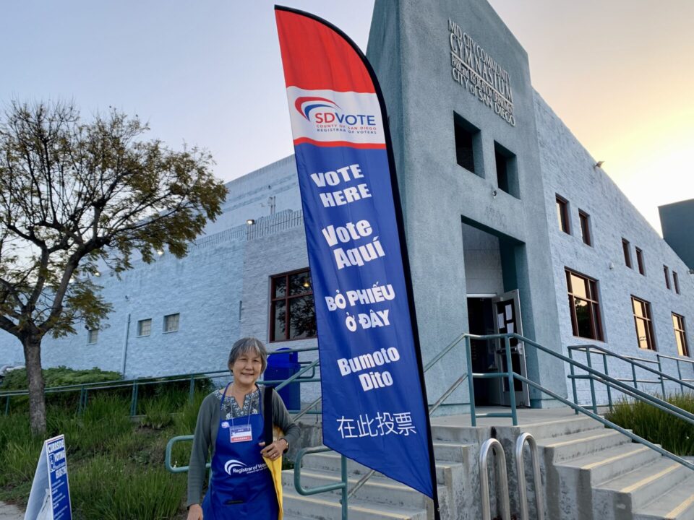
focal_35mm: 26
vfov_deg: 53.1
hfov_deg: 67.3
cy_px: 260
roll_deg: +0.9
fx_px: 521
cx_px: 347
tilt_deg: +13.4
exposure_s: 1/325
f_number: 1.8
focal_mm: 4.25
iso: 25
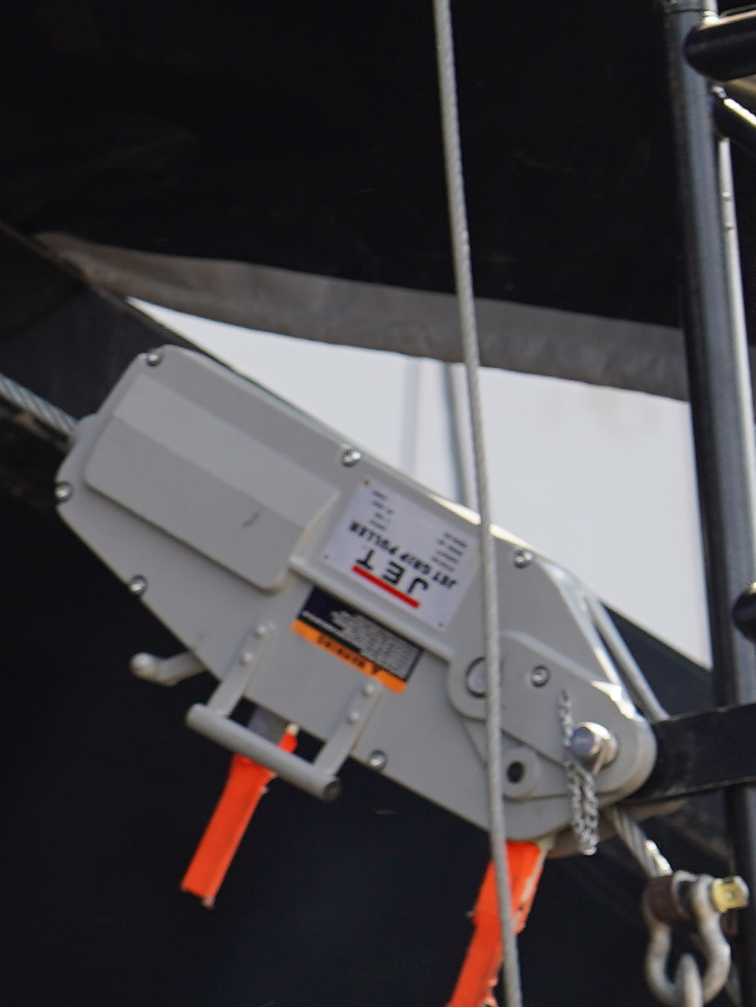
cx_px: -237
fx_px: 14266
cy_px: 1053
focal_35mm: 490
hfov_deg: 3.0
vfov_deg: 4.0
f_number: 4.5
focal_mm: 100
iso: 100
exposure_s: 1/200
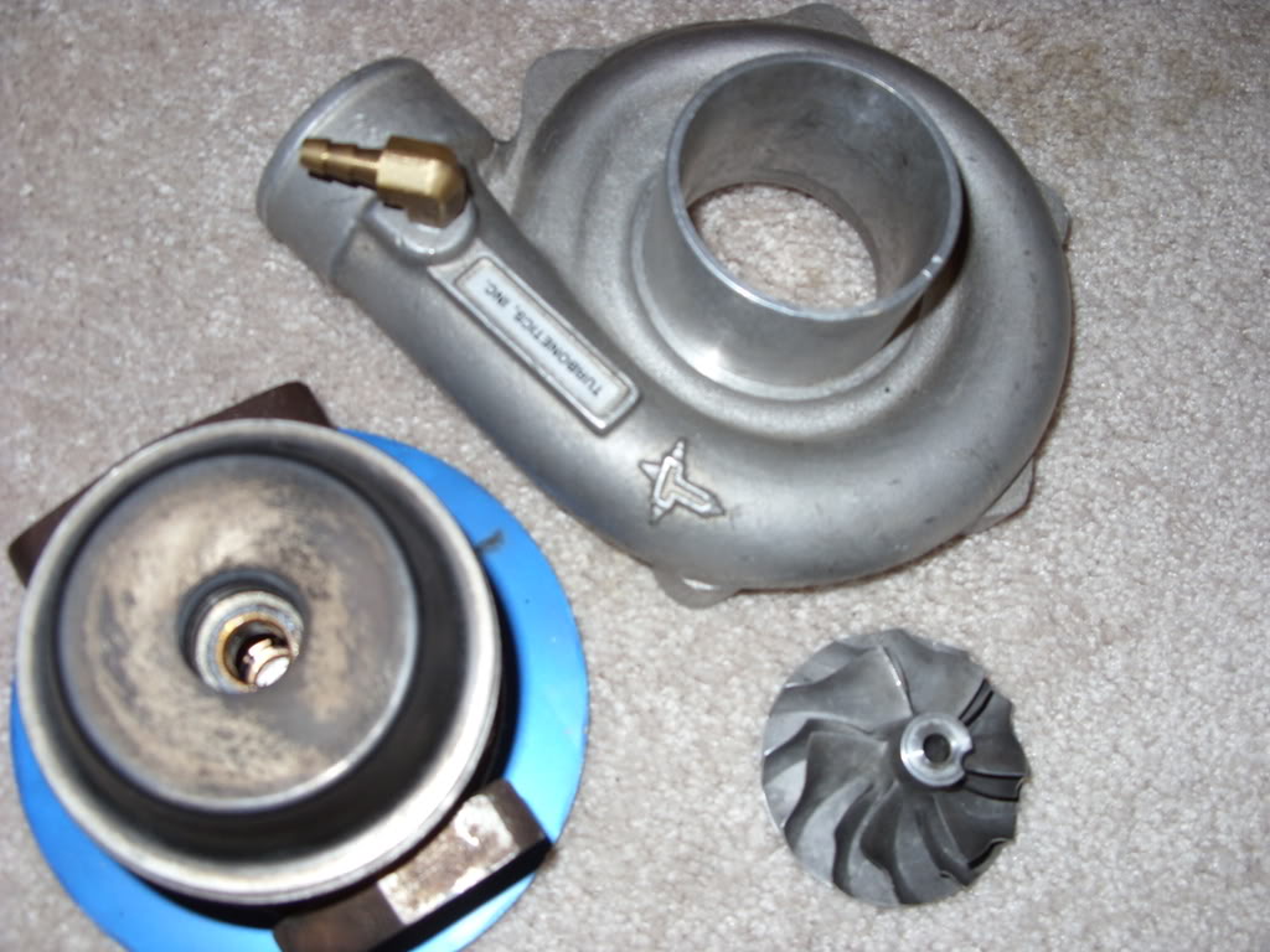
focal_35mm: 38
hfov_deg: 49.0
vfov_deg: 37.7
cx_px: 635
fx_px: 1394
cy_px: 476
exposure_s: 1/30
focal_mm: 6.3
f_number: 2.8
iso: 50
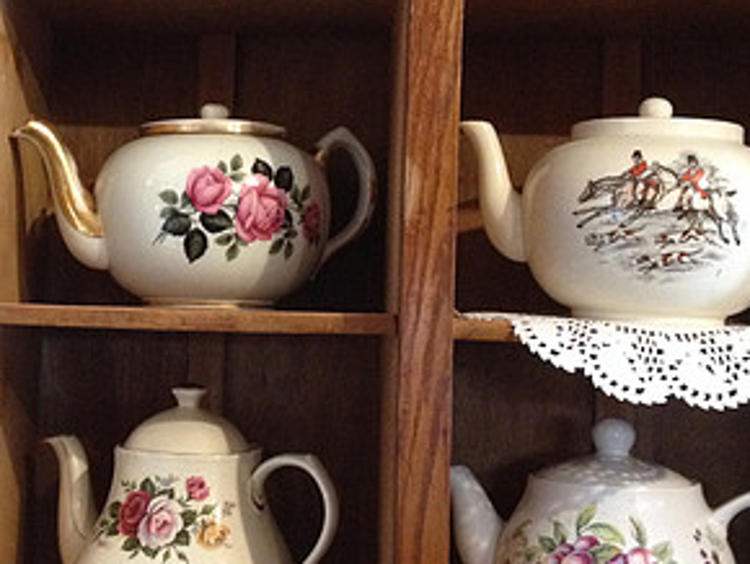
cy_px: 239
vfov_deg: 21.0
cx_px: 248
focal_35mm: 70
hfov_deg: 27.6
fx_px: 1518
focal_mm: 4.28
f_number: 2.4
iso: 400
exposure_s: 1/17
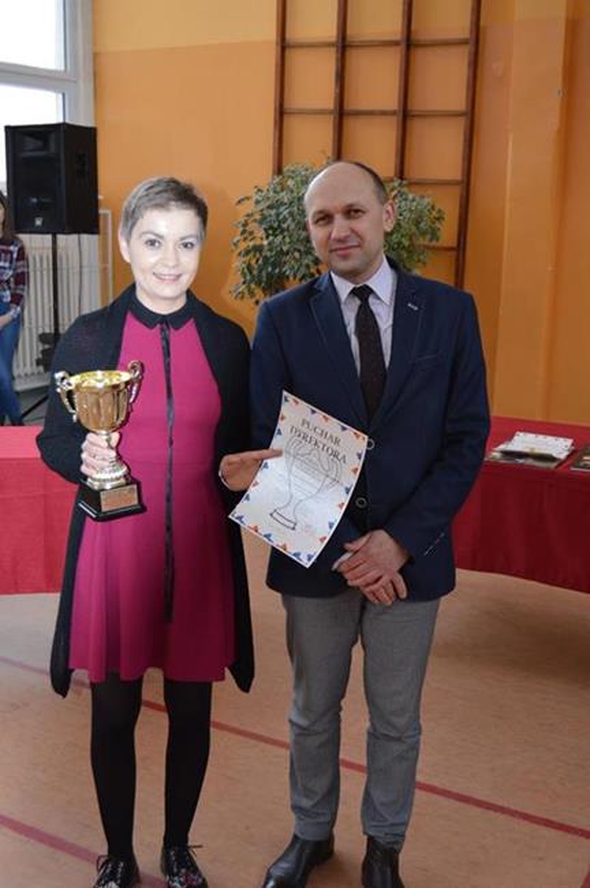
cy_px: 444
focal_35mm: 42
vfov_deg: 46.4
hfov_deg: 31.8
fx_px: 1035
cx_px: 295
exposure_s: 1/60
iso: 900
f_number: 4
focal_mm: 28
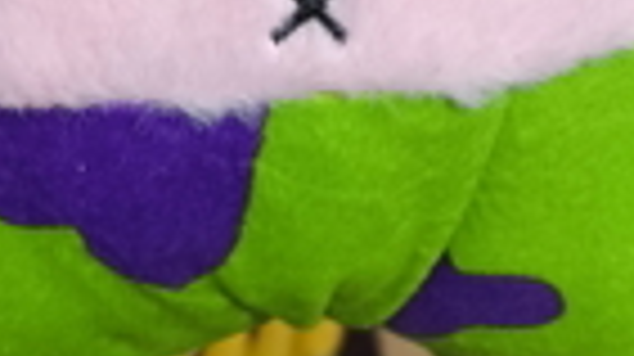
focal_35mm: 103
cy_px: -394
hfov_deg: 20.7
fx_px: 1730
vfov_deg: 10.6
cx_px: 225
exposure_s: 1/33.3
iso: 400
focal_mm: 4.71
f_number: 1.7
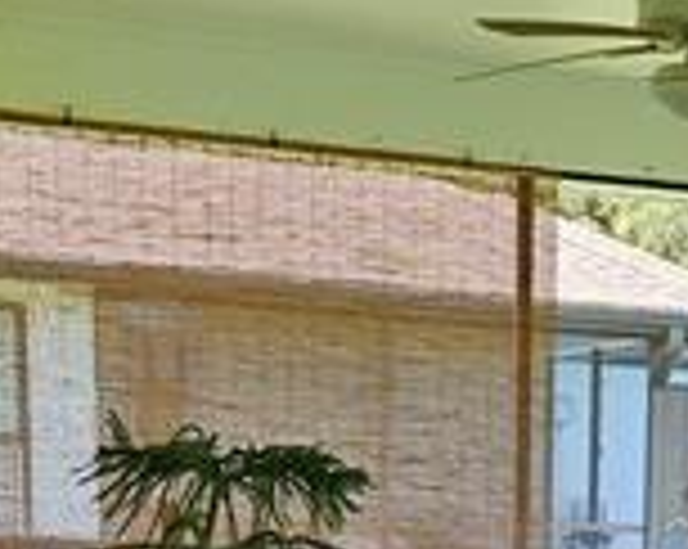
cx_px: 994
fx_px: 2298
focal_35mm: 113
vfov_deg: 12.5
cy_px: 954
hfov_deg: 15.8
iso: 64
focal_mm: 5.4
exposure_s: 1/180
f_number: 1.8
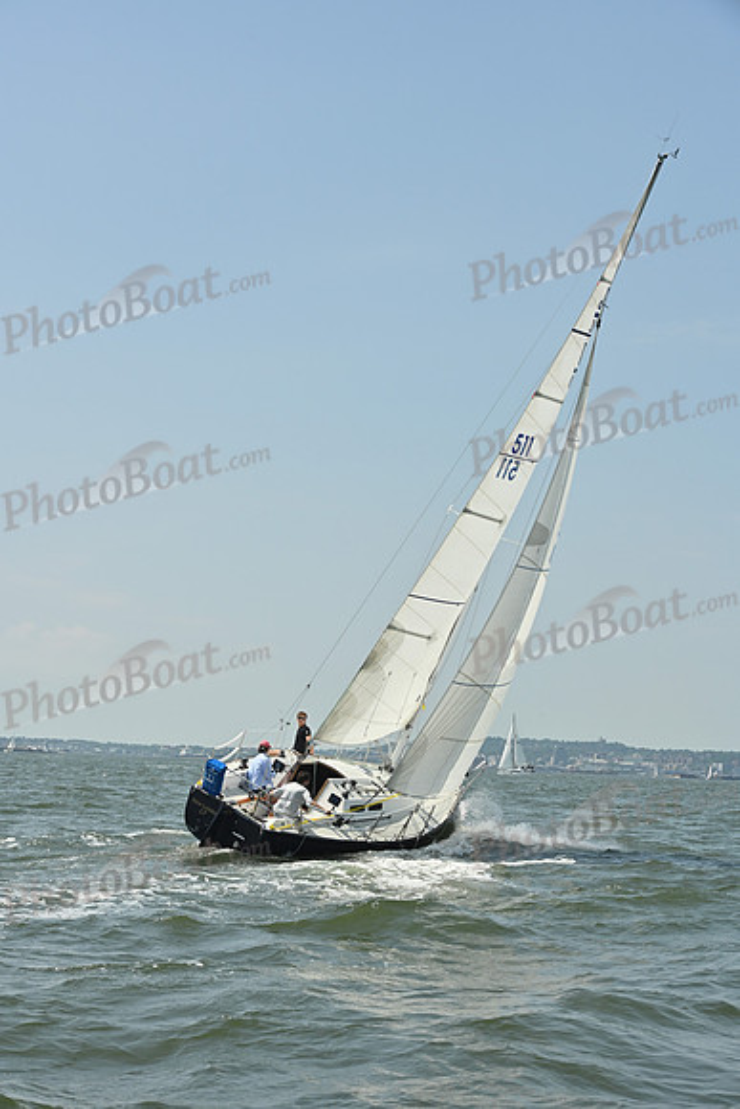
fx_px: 2157
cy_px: 554
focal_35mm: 70
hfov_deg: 19.5
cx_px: 370
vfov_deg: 28.8
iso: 320
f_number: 10
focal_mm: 70
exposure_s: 1/1250
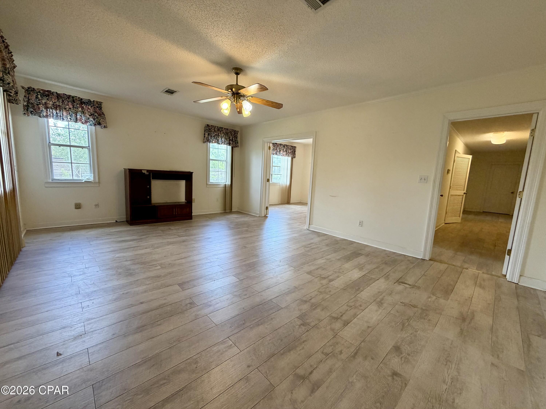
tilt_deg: -8.0
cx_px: 273
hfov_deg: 102.1
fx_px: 221
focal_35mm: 14
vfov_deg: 85.7
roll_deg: -3.0
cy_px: 204
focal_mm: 2.22
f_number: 2.2
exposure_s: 1/120
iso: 200
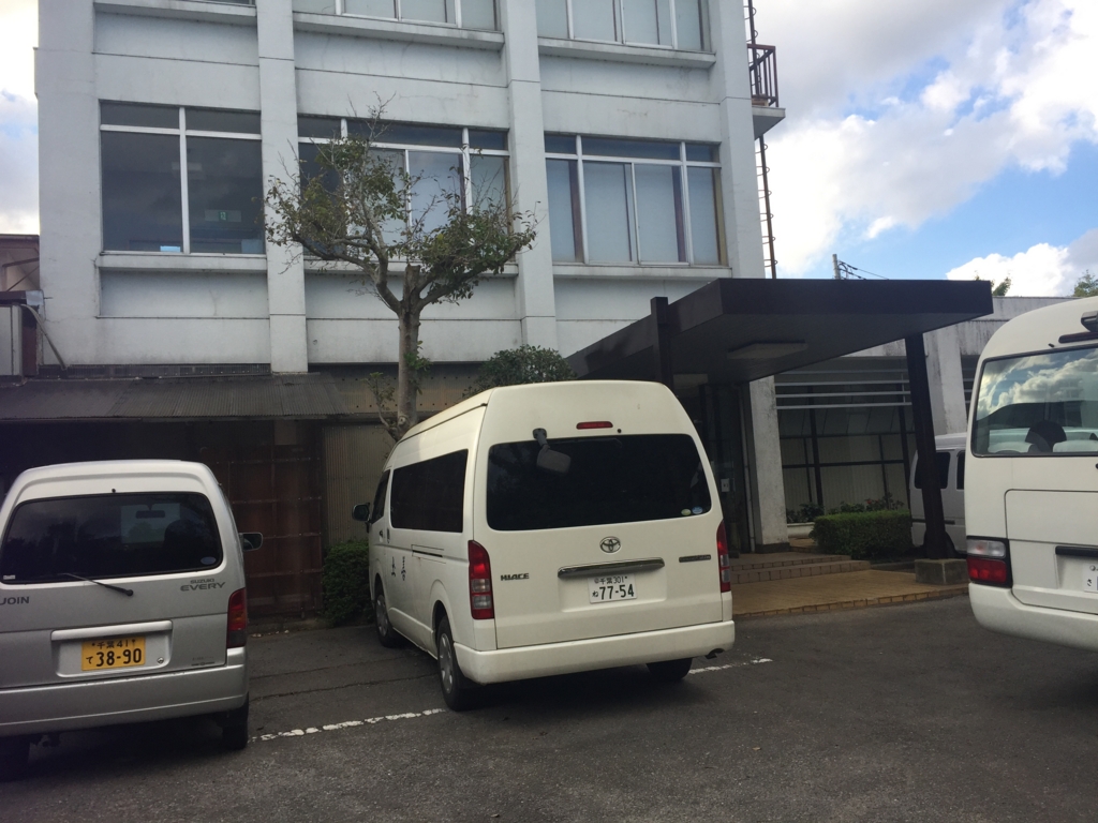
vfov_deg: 48.2
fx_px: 920
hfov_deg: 61.7
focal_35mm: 29
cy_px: 412
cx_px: 549
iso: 32
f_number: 2.2
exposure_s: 1/694
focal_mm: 4.15
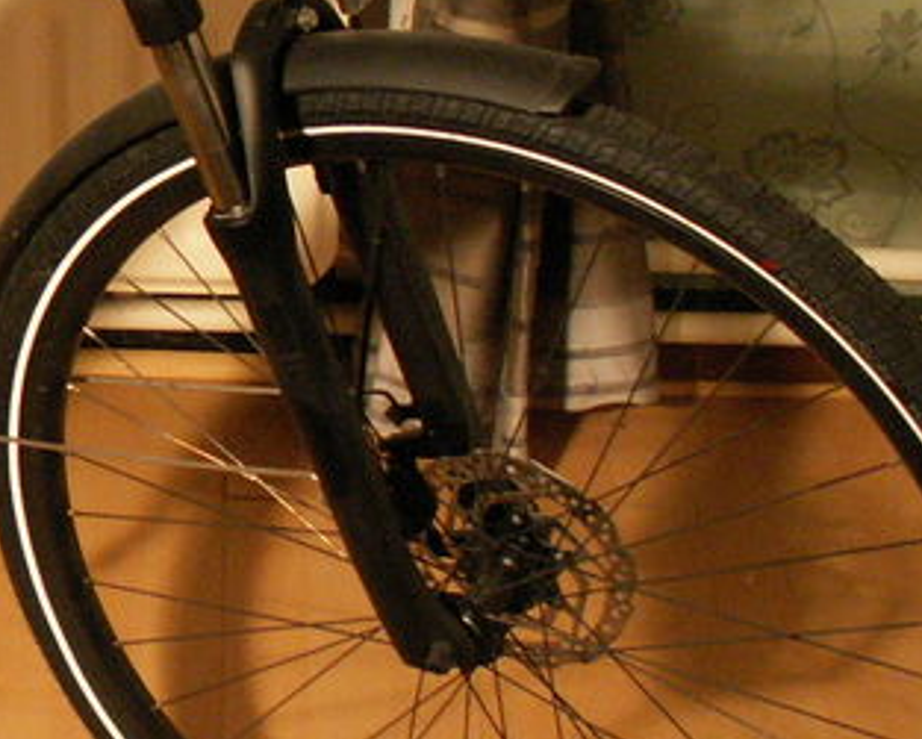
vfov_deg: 14.1
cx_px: -333
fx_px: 2977
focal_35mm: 109
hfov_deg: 16.5
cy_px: 265
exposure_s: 1/30
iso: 160
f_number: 2.8
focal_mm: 5.86
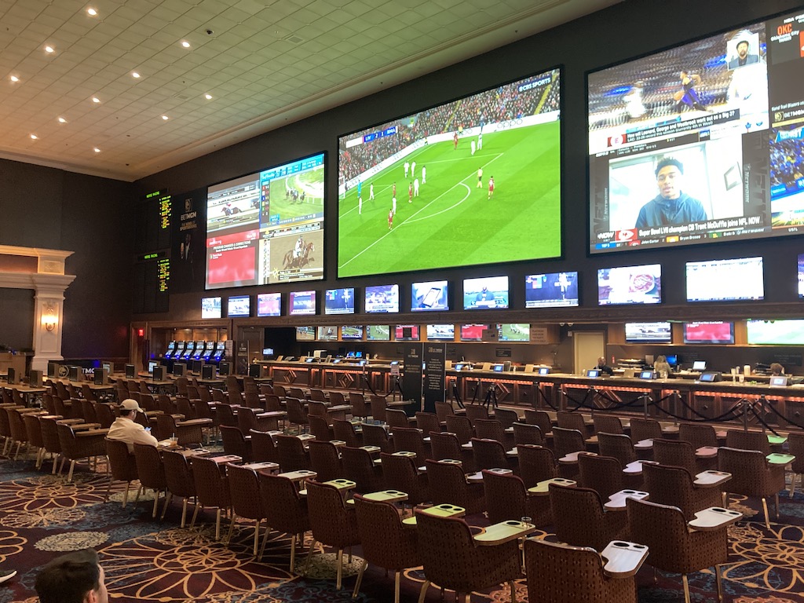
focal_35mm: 28
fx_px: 650
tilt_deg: +4.2
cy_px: 302
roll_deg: +0.2
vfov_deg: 49.7
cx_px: 402
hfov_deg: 63.4
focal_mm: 3.99
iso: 800
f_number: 1.8
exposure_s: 1/15
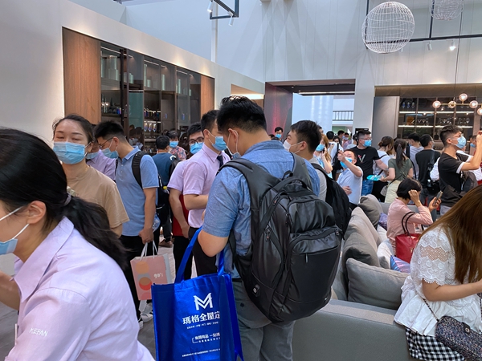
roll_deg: -1.2
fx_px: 362
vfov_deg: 53.1
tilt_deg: -7.4
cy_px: 180
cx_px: 241
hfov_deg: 67.3
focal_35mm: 26
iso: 200
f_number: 1.8
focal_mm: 4.25
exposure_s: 1/50
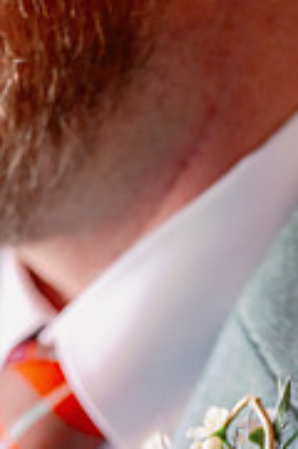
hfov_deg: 9.9
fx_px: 1707
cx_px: 281
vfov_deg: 14.5
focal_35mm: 137
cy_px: 538
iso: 1250
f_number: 2.8
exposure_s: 1/125
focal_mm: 55
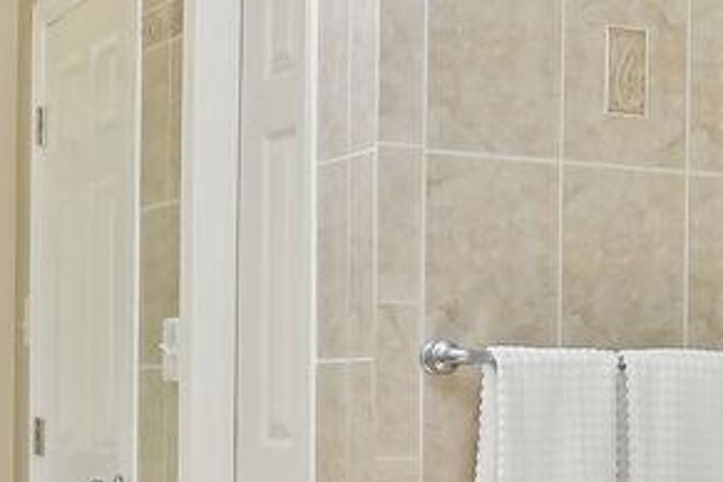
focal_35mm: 95
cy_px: 398
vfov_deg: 14.3
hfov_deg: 19.8
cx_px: 922
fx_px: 1908
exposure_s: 1/125
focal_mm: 16
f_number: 8
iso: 800
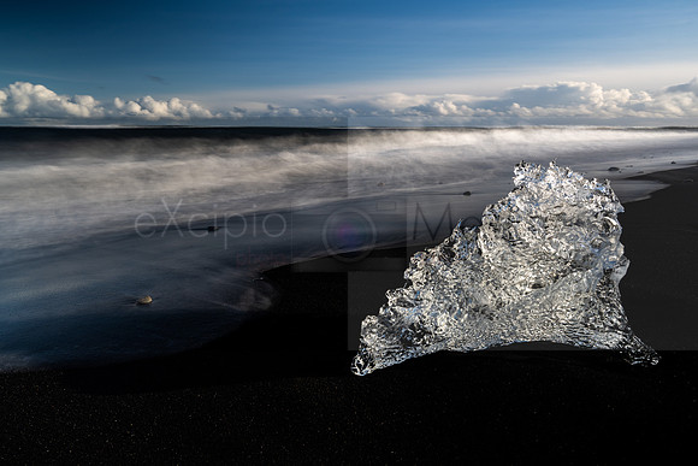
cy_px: 233
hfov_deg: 71.2
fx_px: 487
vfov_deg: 51.1
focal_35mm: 25
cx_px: 349
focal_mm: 25
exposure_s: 8
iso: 100
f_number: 9
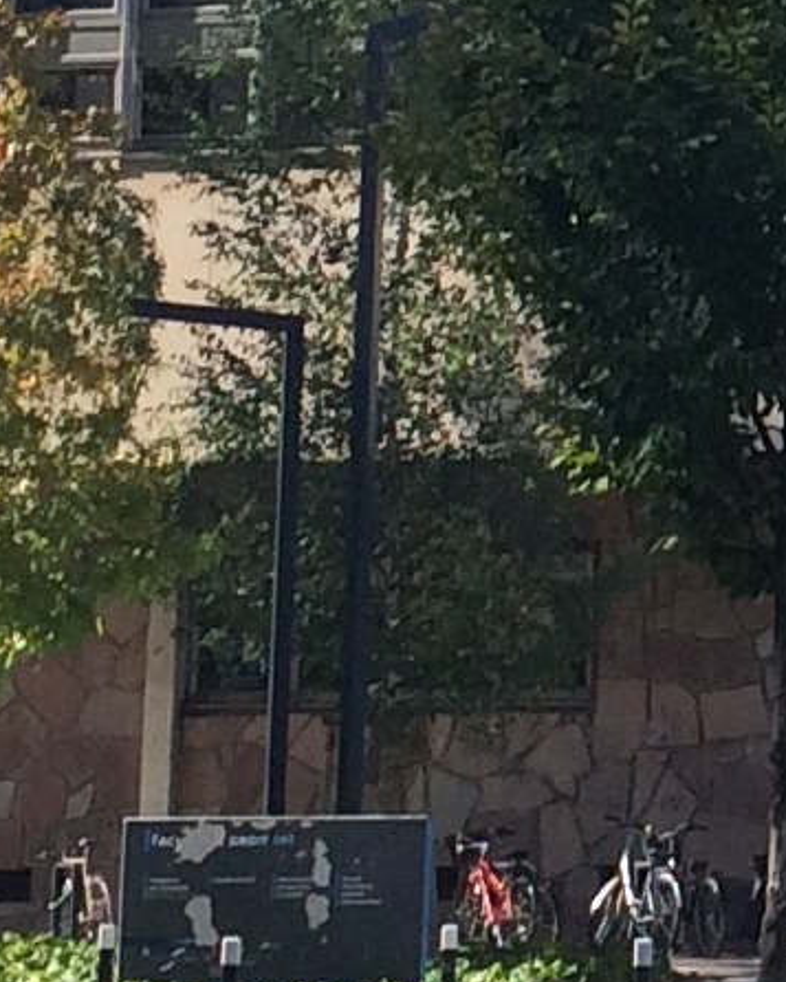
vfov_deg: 9.2
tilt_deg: +7.9
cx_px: 1753
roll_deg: +1.1
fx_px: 6017
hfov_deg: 7.1
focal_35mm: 207
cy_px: -203
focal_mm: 4.15
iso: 32
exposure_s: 1/1053
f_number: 2.2
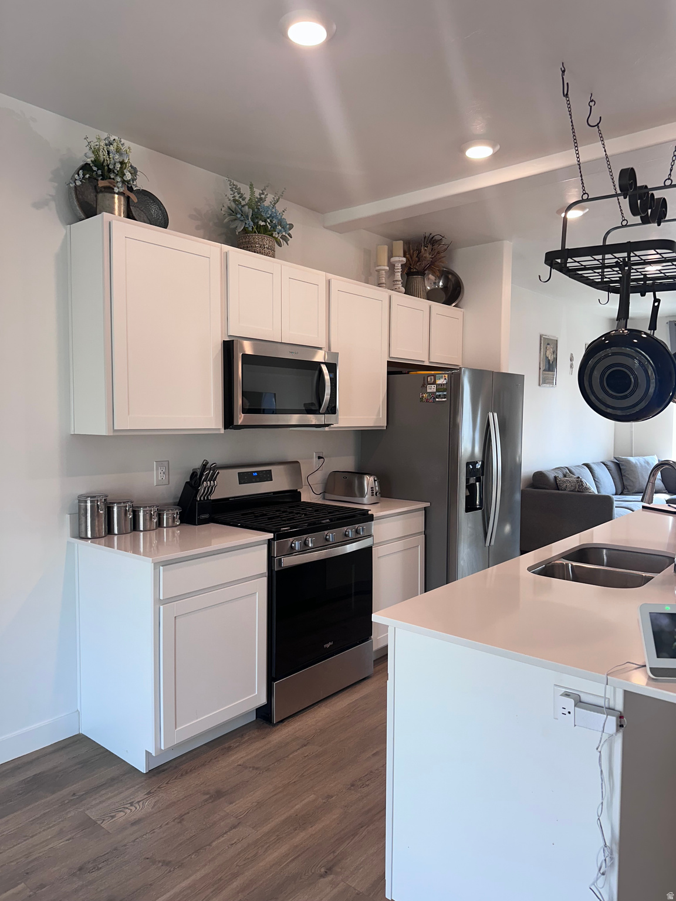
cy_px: 450
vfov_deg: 71.6
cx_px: 338
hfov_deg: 56.8
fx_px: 625
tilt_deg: -2.7
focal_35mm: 24
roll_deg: +0.2
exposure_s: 1/120
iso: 100
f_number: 1.78
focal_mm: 6.86
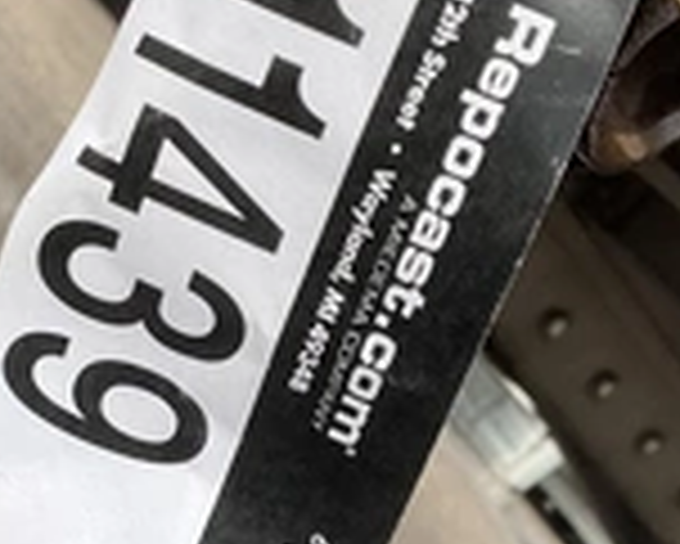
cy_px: 328
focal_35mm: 75
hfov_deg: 25.2
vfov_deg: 20.4
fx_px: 1510
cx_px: 216
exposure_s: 1/635
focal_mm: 3
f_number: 1.8
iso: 25
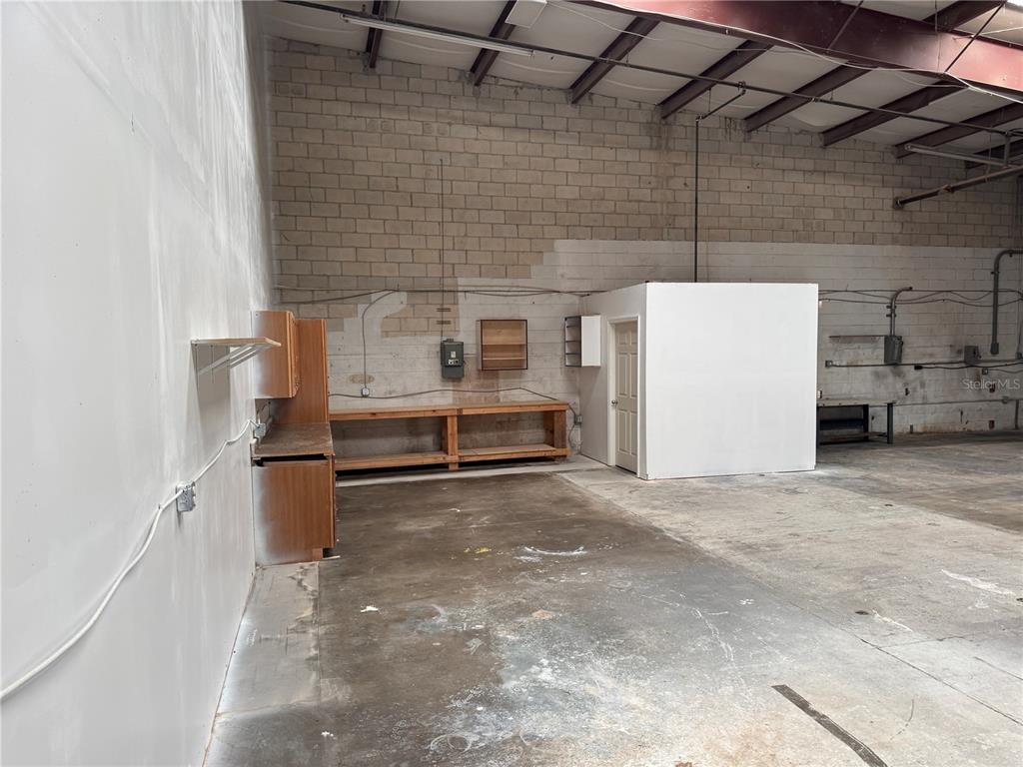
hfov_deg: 71.6
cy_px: 384
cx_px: 512
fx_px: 709
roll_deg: +0.8
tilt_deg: -3.0
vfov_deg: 56.8
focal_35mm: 24
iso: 125
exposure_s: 1/121
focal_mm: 6.76
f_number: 1.78
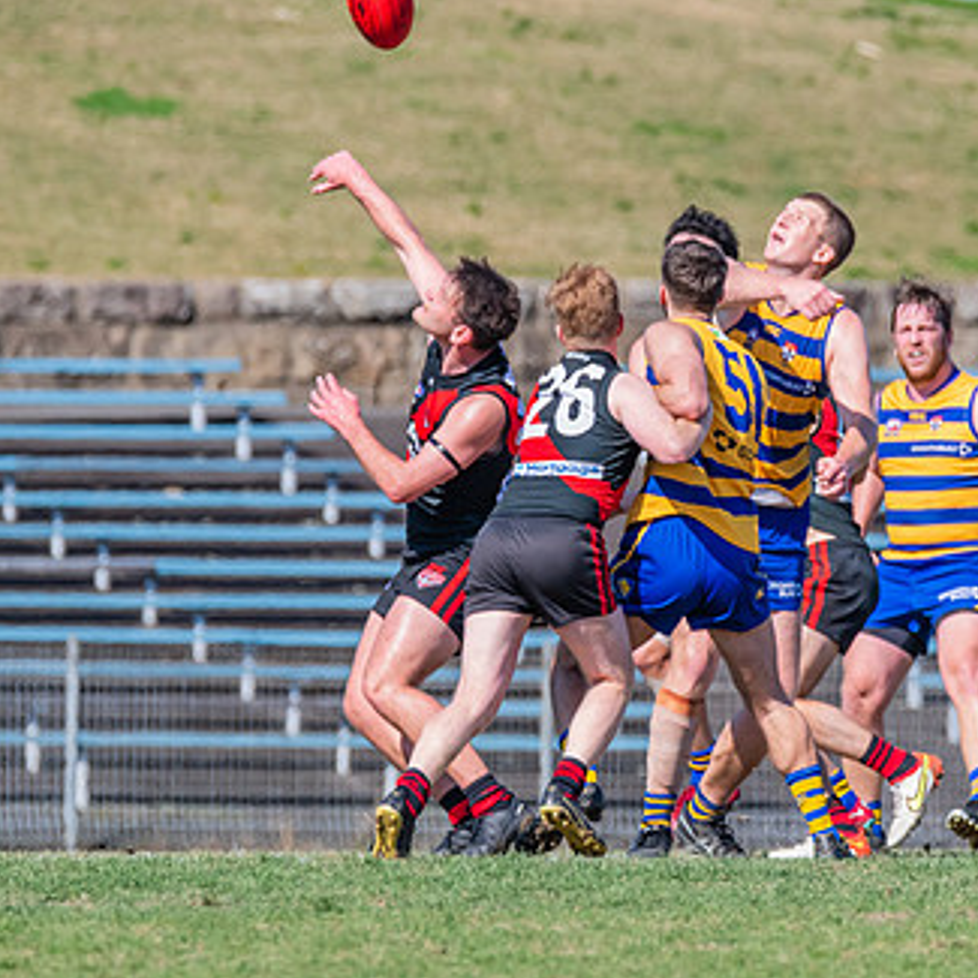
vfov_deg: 1.9
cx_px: 655
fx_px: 30174
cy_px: 299
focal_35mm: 944
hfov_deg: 1.9
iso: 800
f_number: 9
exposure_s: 1/1600
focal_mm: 500
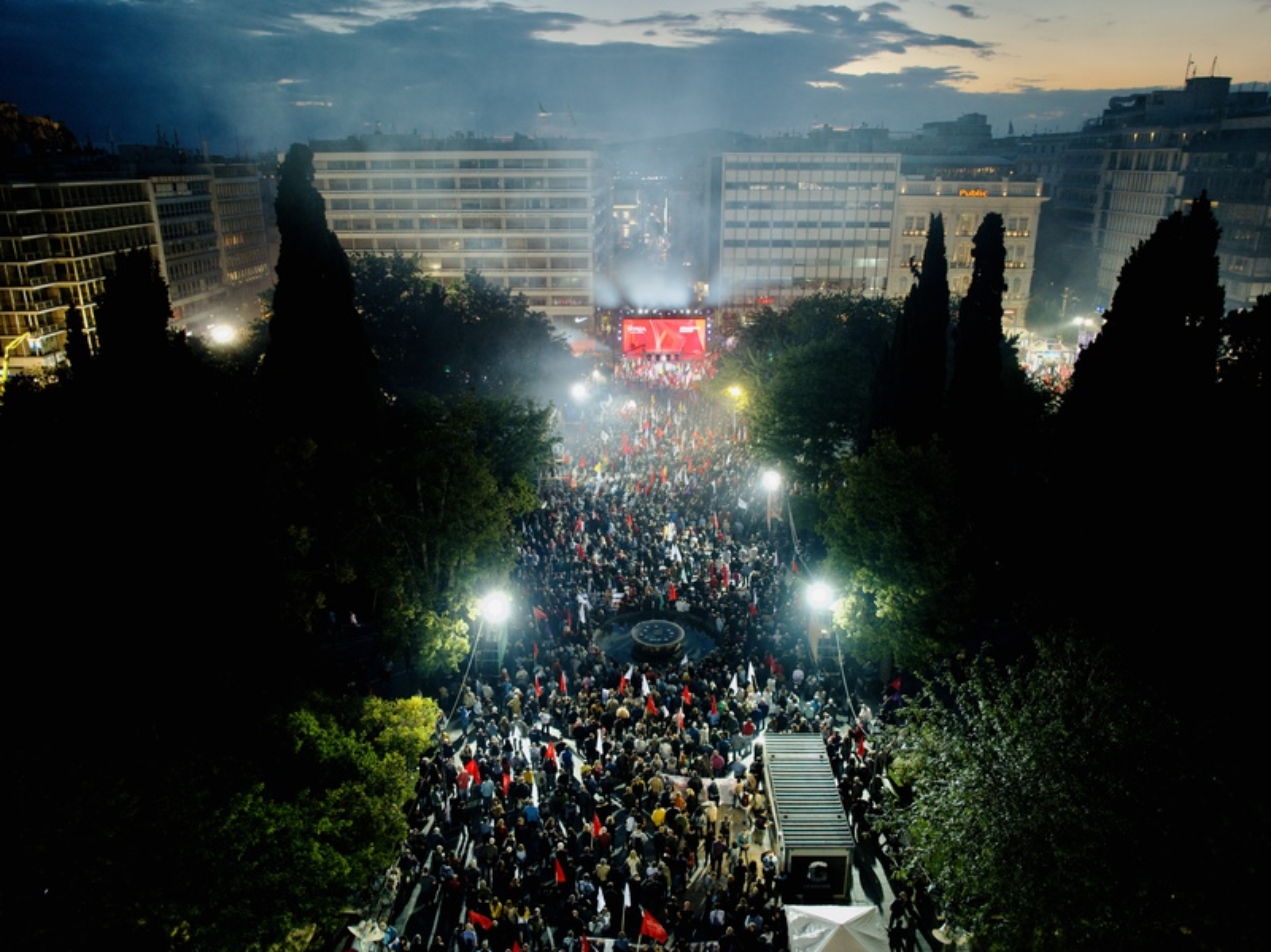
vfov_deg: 56.8
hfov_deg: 71.6
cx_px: 636
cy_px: 476
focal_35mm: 24
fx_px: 881
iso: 180
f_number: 2.8
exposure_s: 1/15
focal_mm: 12.29
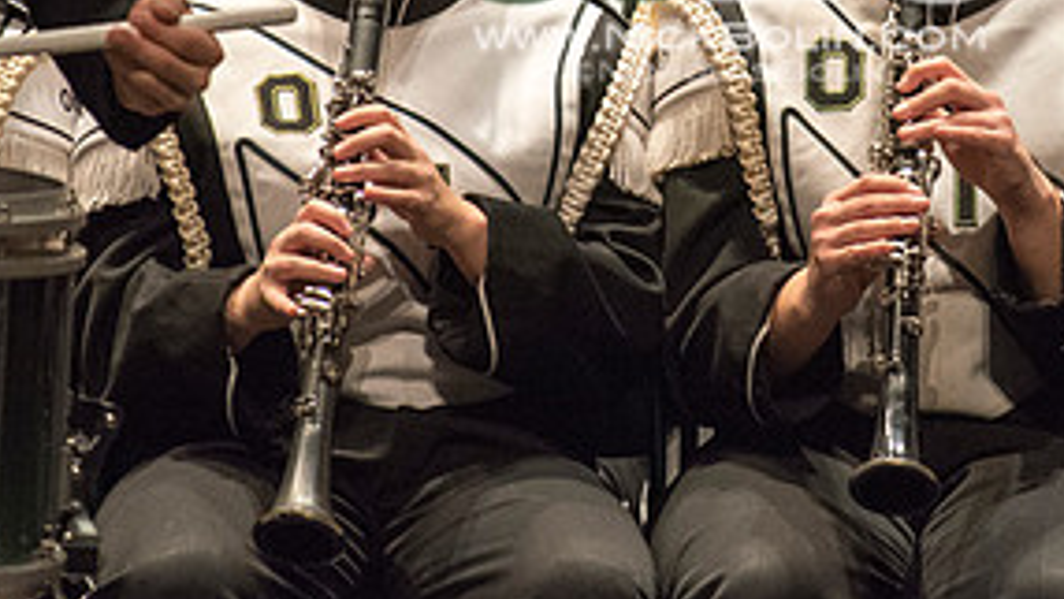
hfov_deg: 1.7
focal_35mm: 1273
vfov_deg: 1.0
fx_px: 35922
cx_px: 729
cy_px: -95
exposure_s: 1/320
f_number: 5.6
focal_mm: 600
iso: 4000
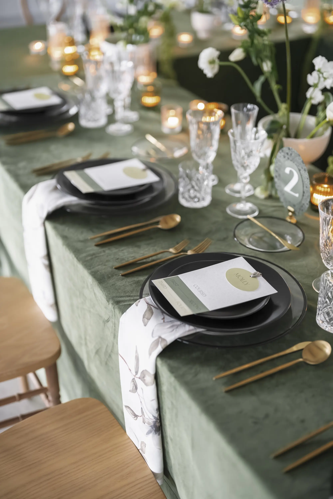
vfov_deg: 39.6
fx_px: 694
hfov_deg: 27.0
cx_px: 166
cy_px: 250
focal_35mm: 50
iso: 1600
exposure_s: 1/500
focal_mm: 50
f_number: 1.4
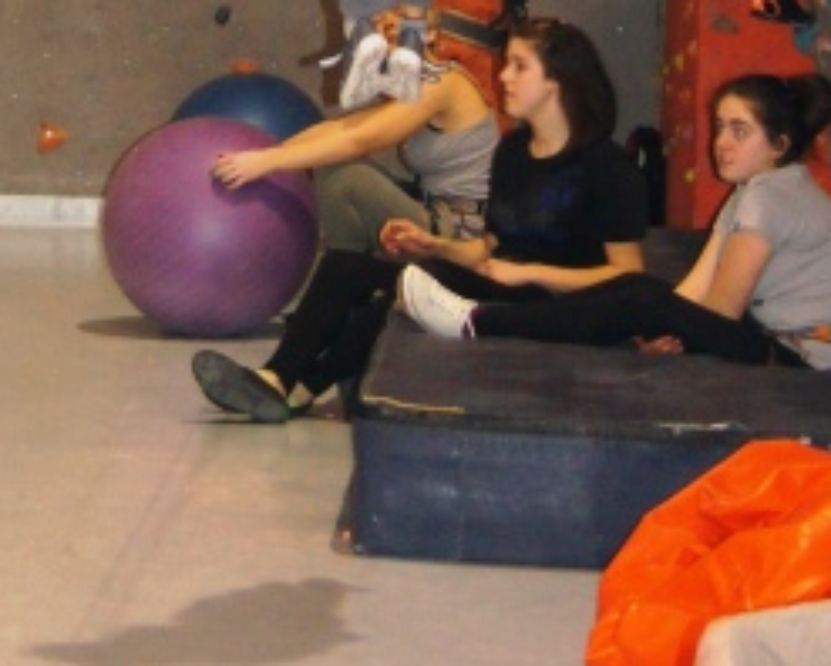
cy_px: -272
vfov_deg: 7.5
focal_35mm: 204
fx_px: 5020
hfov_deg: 9.4
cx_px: 209
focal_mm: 35
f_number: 5
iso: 1000
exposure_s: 1/60
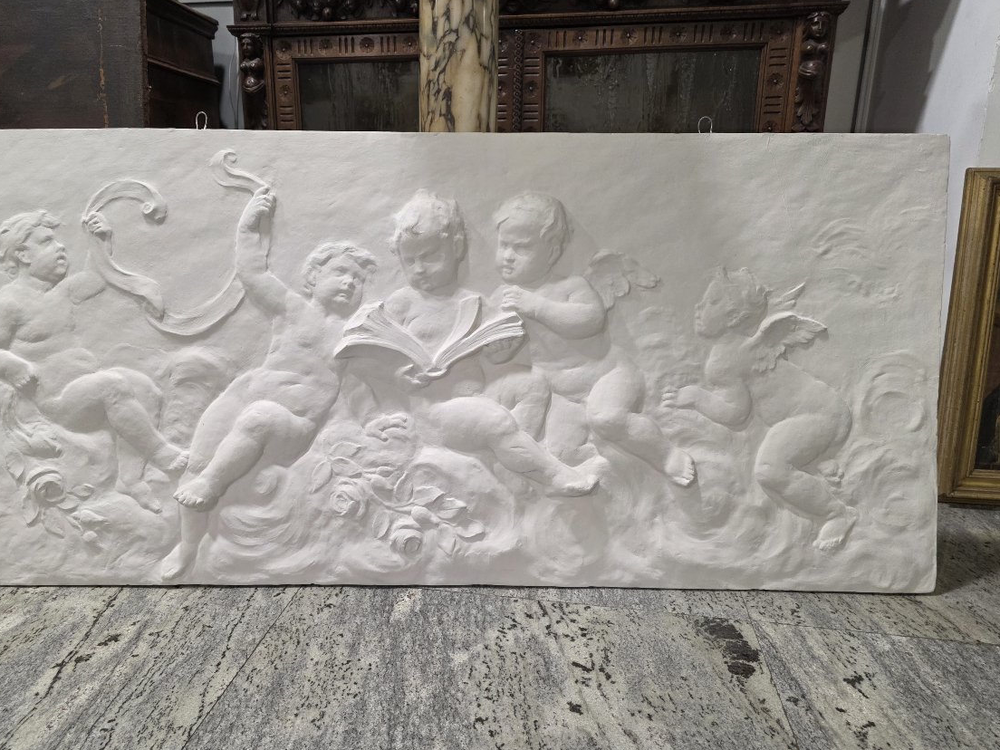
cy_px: 385
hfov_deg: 69.3
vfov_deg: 54.9
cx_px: 458
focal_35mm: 25
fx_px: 722
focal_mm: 6.3
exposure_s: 1/100
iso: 250
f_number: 1.7
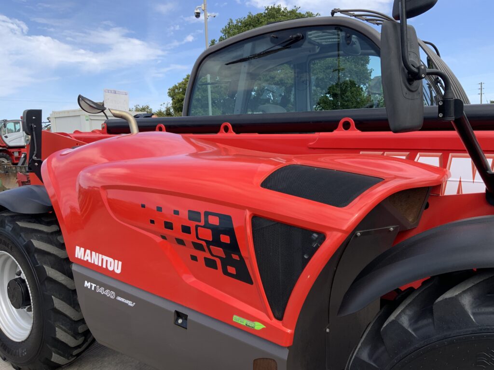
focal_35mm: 29
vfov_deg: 48.2
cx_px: 247
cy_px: 185
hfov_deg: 61.7
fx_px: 414
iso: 16
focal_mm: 3
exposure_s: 1/770
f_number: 1.8
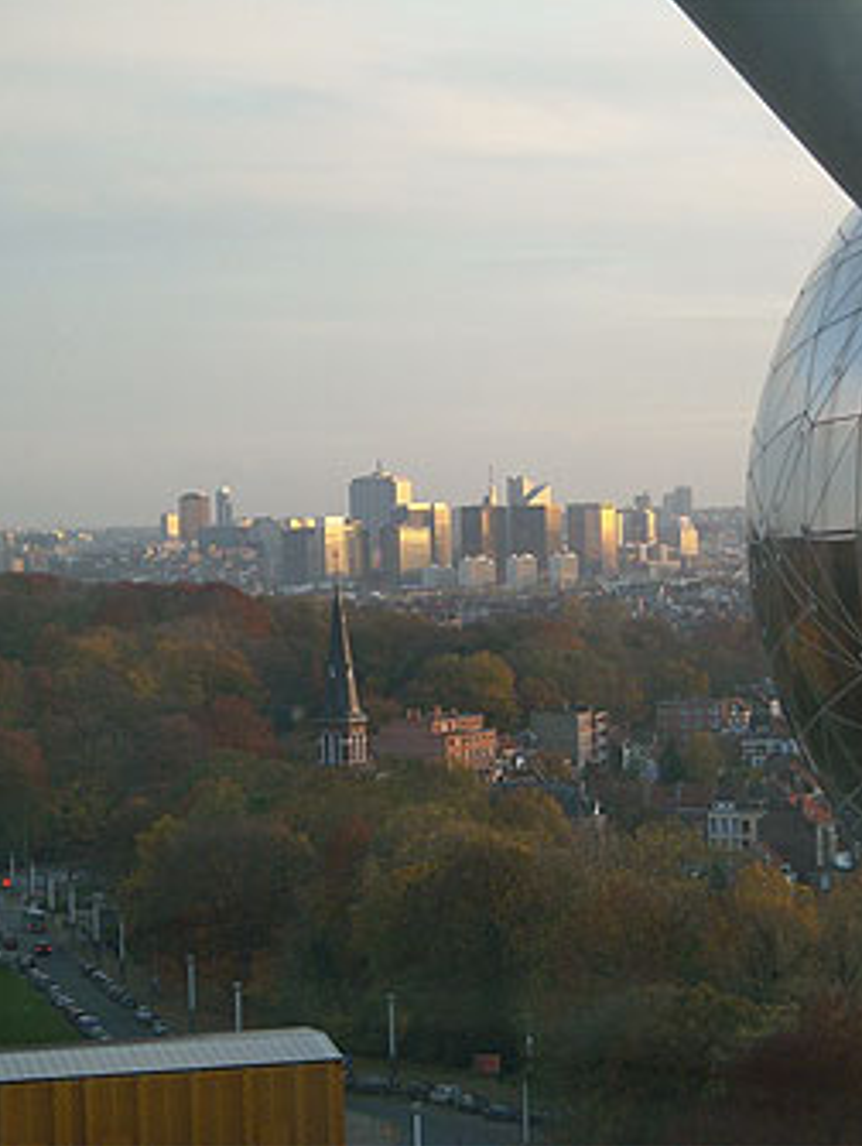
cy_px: 571
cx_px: 520
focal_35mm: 102
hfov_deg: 14.5
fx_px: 3380
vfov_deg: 19.2
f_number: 3.9
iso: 64
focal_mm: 12.3
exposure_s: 1/40
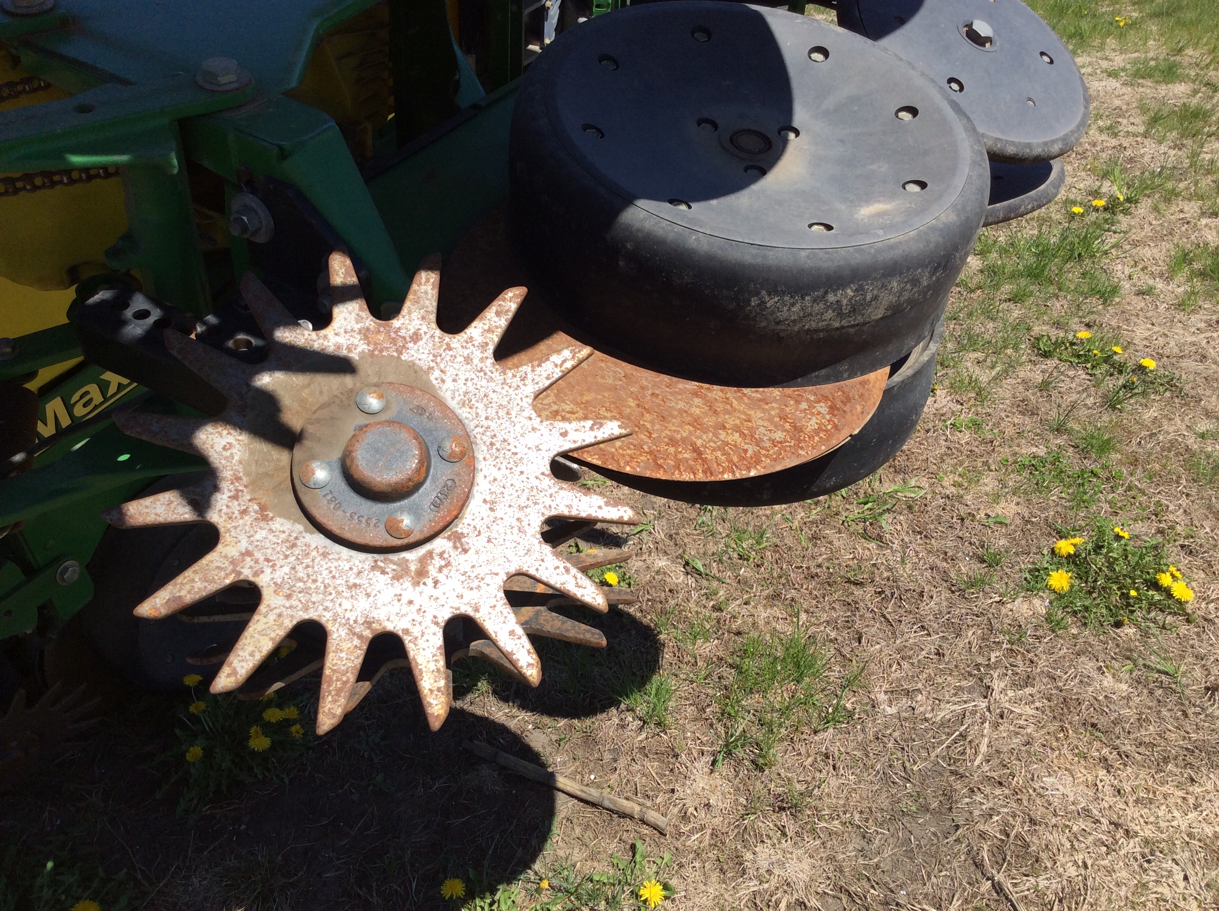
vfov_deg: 44.1
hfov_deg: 56.9
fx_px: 1125
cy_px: 456
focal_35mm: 32
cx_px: 610
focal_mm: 3.3
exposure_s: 1/1330
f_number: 2.4
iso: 32
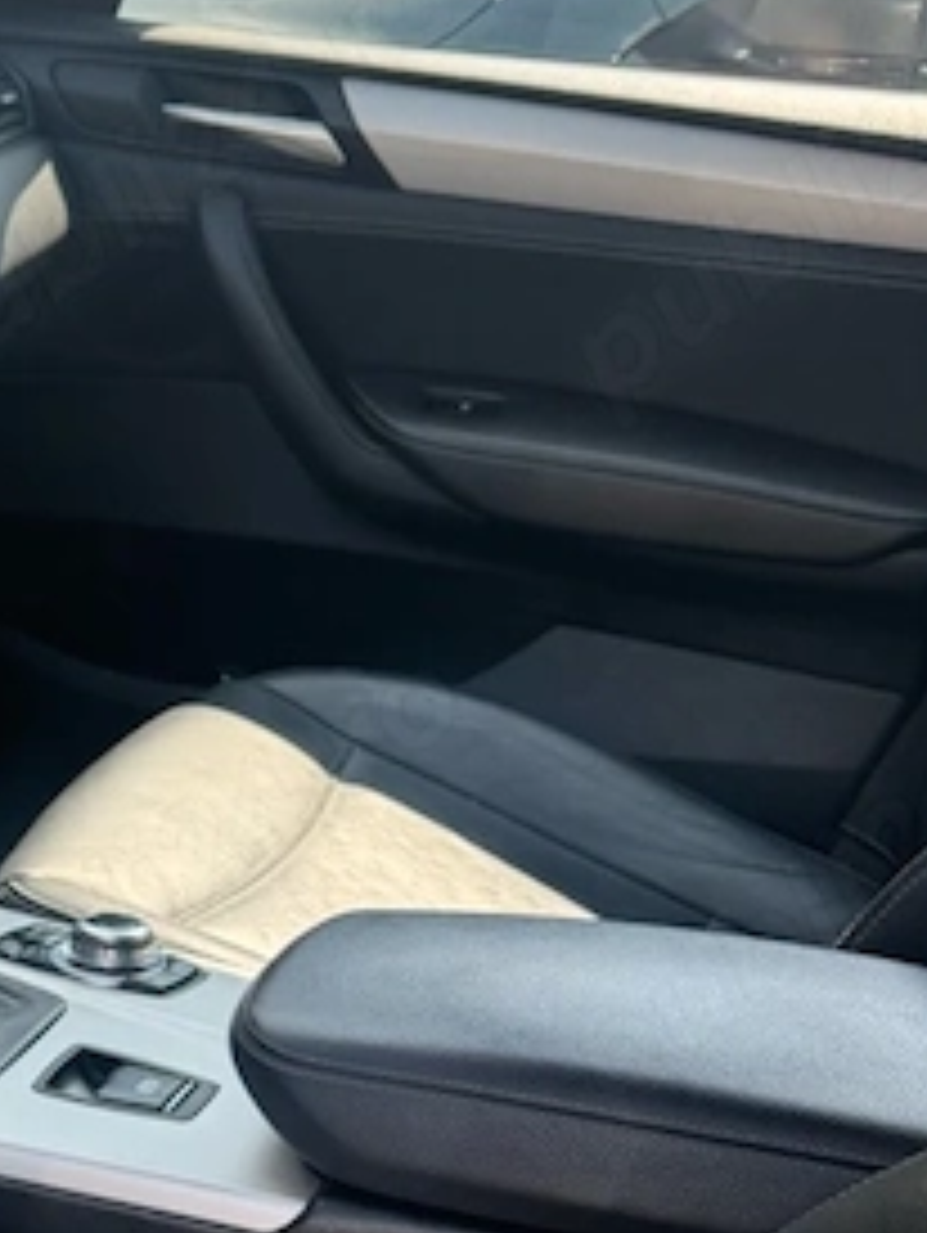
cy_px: 990
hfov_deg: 19.1
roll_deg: -5.3
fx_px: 2496
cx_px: -356
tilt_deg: -29.2
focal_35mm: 70
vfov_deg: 27.2
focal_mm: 6.76
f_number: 1.78
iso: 100
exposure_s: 1/617
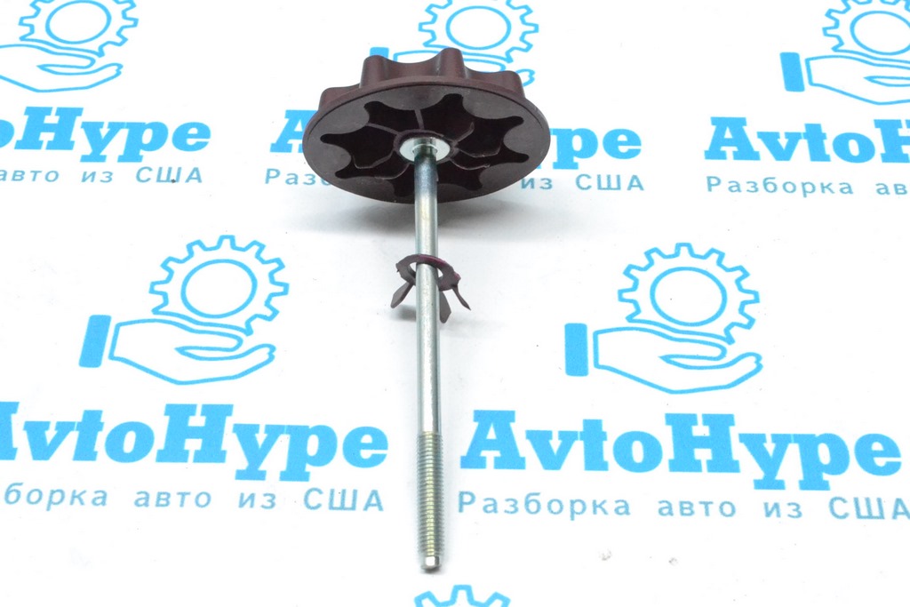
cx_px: 455
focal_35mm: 57
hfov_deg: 35.0
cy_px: 304
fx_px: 1441
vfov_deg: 23.8
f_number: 13
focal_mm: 38
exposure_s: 1/100
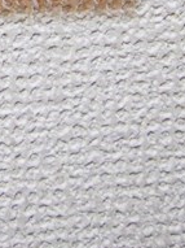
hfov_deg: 15.7
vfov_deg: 13.7
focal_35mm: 75
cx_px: -181
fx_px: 535
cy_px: -399
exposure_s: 1/40
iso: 3200
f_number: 4
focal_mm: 7
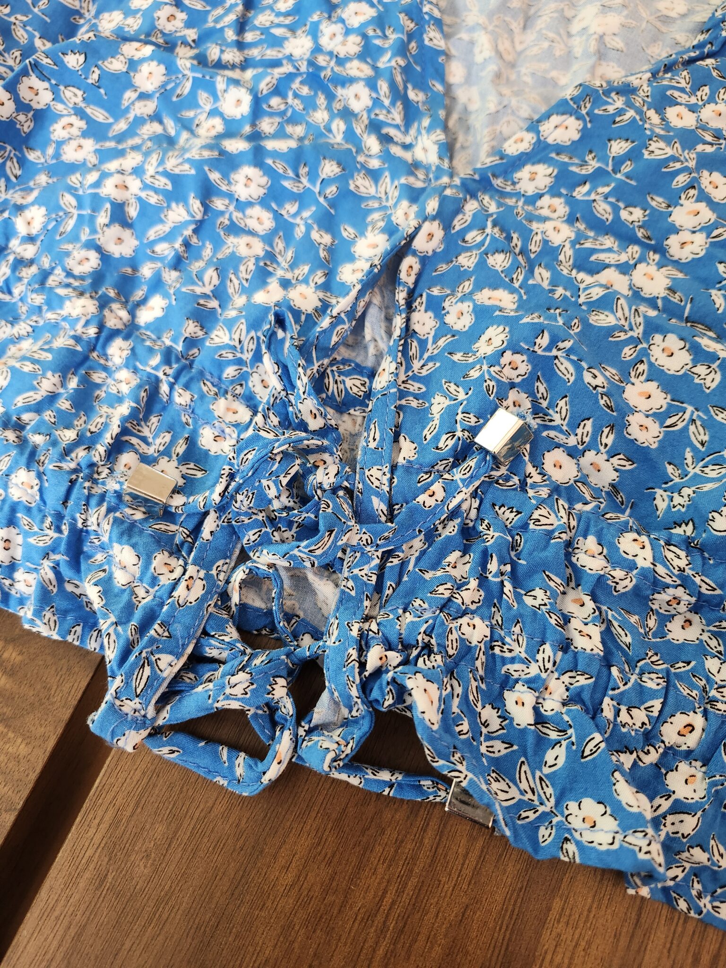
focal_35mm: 23
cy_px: 484
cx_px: 363
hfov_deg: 58.9
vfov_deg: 73.9
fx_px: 643
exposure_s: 1/60
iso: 640
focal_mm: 5.54
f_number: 1.8
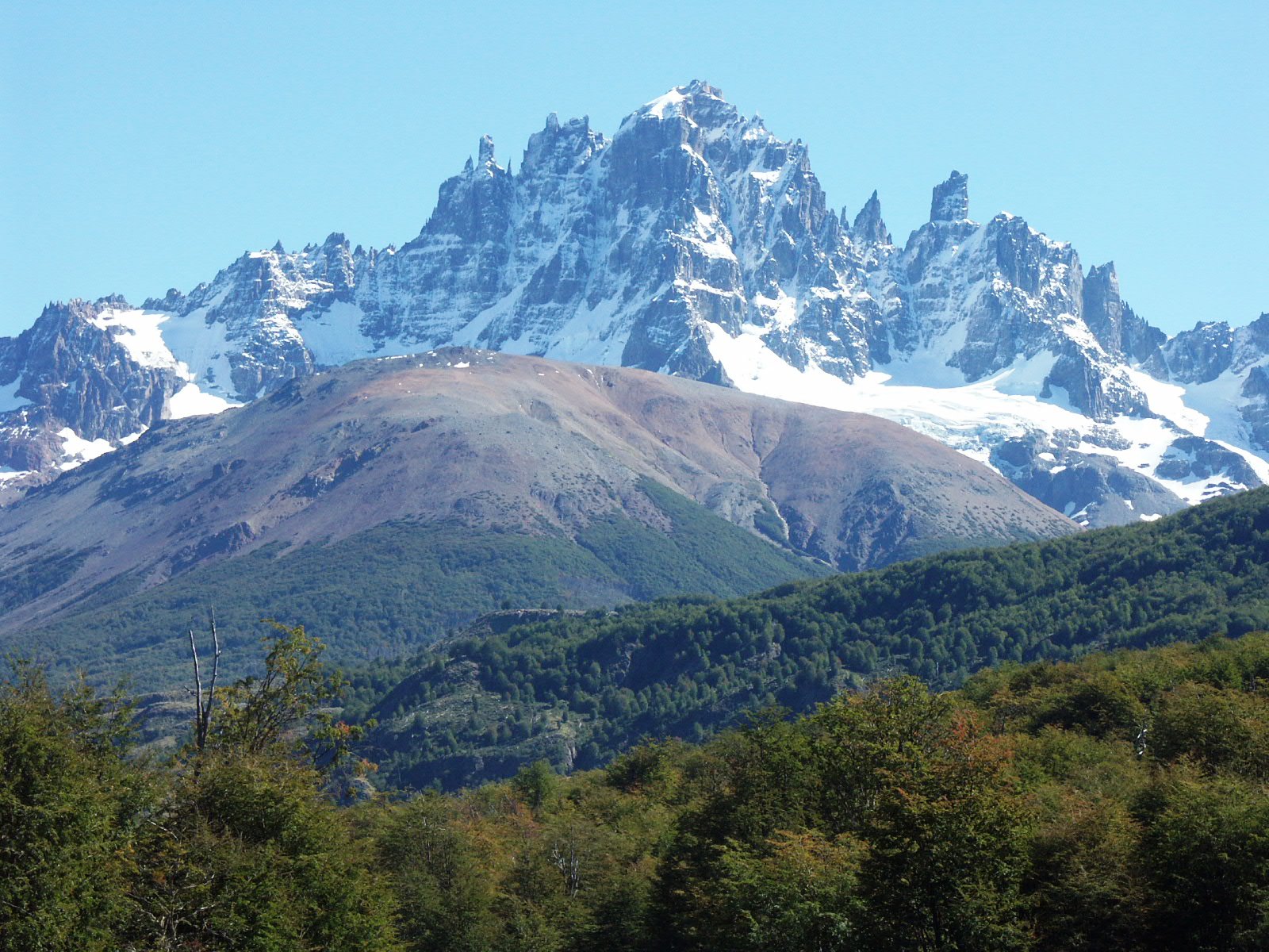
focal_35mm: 125
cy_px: 476
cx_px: 634
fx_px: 4582
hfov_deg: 15.8
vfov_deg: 11.9
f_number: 6.3
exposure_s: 1/500
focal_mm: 31.68
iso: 100
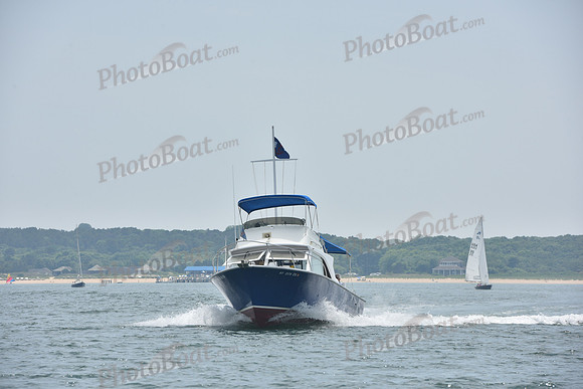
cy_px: 194
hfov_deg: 10.3
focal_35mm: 200
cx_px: 292
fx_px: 3239
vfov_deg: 6.9
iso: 250
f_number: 10
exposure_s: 1/1000
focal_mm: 200
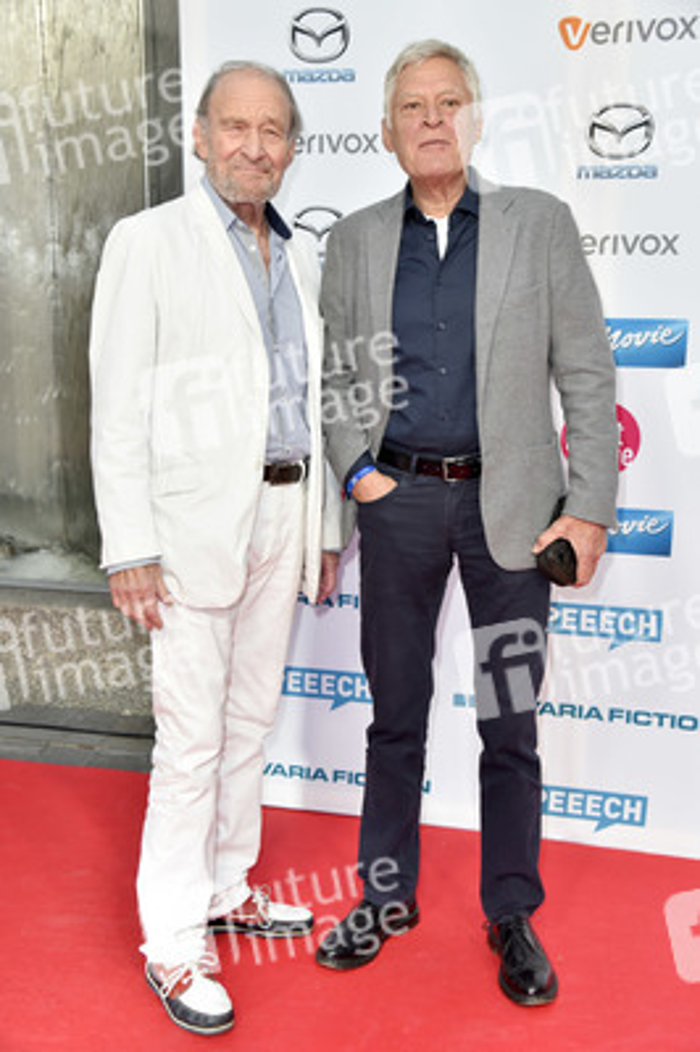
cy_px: 526
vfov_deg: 41.1
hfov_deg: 28.0
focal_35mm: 48
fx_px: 1402
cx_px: 350
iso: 1000
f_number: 5.6
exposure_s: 1/160
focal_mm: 48
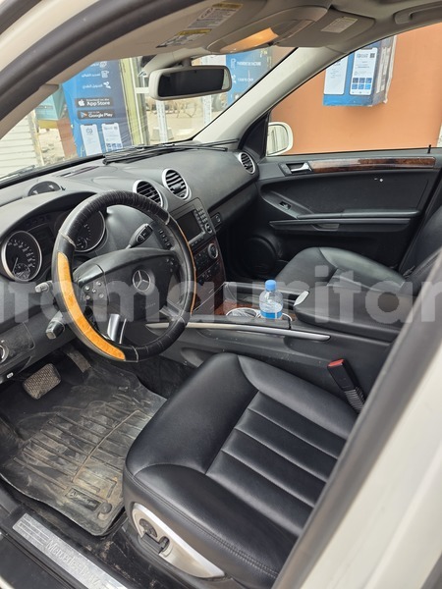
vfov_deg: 73.9
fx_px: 392
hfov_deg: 58.9
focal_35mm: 23
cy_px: 294
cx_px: 221
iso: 80
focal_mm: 6.3
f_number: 1.7
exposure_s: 1/1336
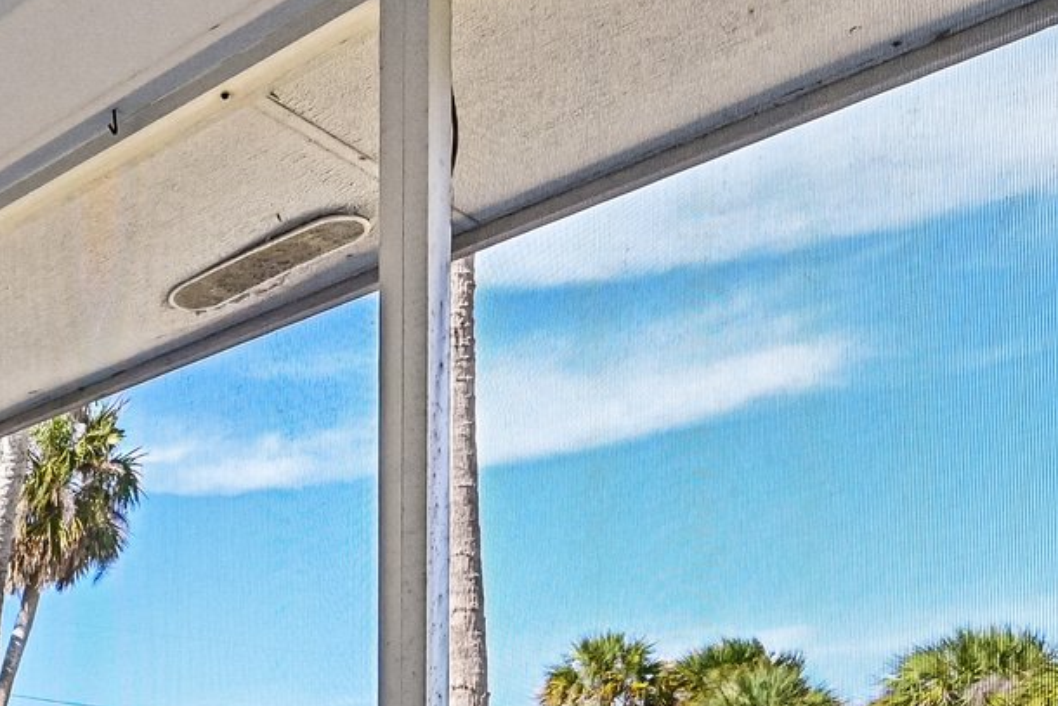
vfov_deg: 24.2
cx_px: -362
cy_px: 974
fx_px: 1382
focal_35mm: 47
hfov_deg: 31.1
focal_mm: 14
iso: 1250
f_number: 10
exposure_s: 1/400
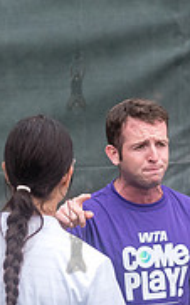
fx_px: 3880
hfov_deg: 2.8
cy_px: 269
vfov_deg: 4.5
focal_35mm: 468
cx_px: 166
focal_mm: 120
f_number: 6.3
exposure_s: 1/2000
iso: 1250
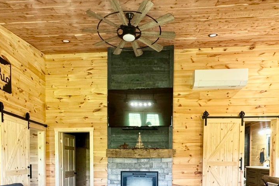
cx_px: 128
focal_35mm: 28
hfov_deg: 65.4
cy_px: 168
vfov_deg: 42.5
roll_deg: +0.1
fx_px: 217
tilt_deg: -1.6
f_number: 2.2
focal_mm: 2.22
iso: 320
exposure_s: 1/60
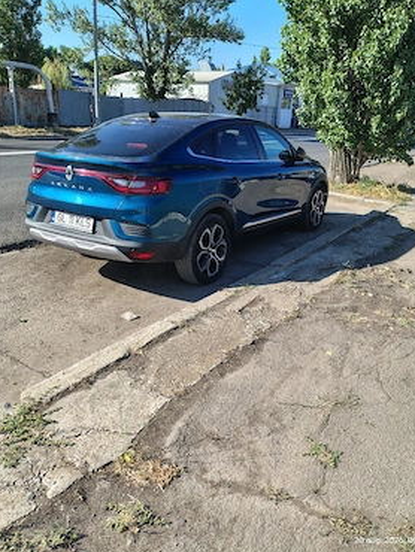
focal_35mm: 27
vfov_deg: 65.2
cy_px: 260
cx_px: 218
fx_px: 431
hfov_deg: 51.4
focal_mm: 4.71
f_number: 1.7
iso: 144
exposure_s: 1/909
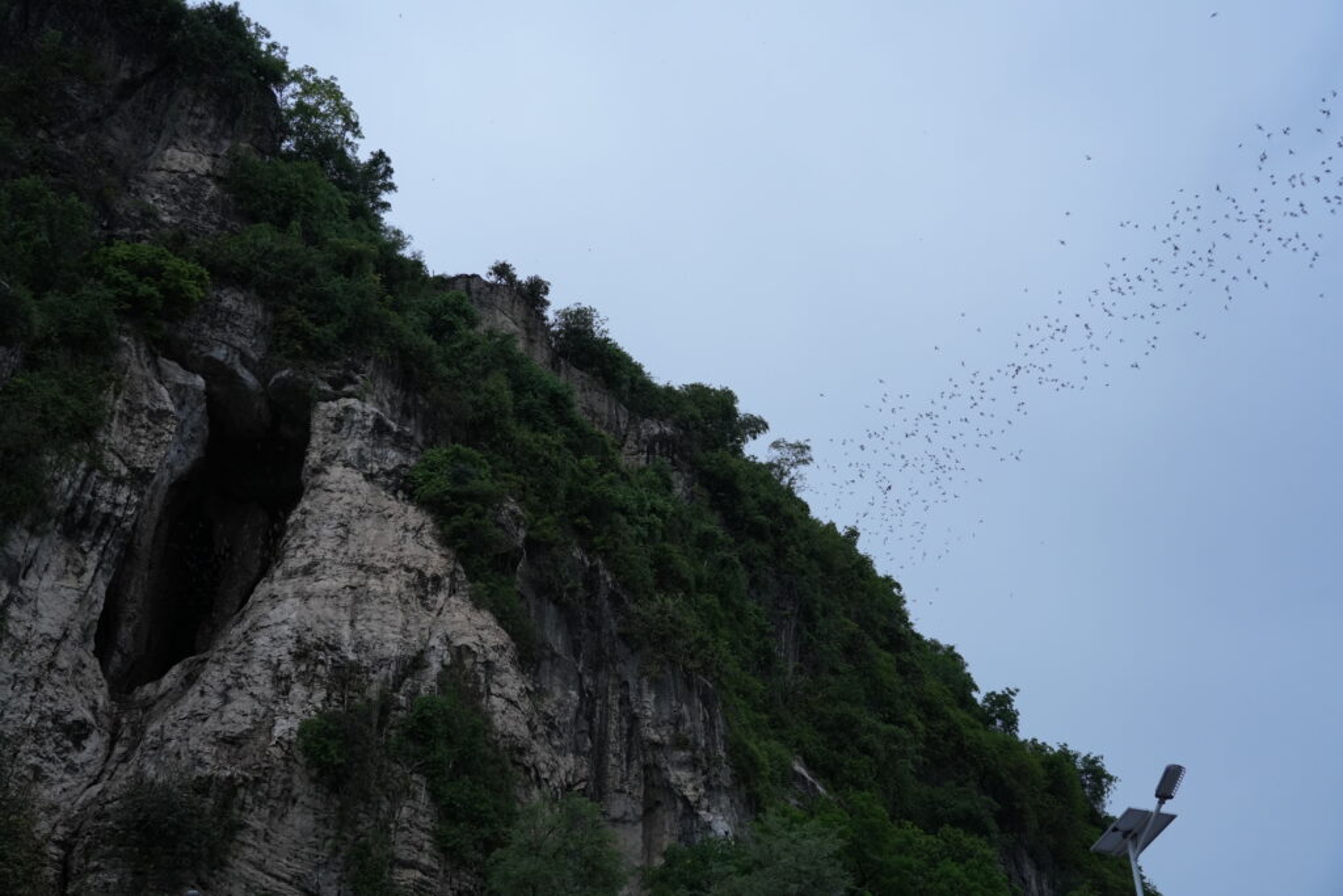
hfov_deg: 58.7
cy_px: 448
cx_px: 672
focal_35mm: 32
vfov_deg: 41.1
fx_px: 1194
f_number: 4
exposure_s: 1/160
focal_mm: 32
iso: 1600
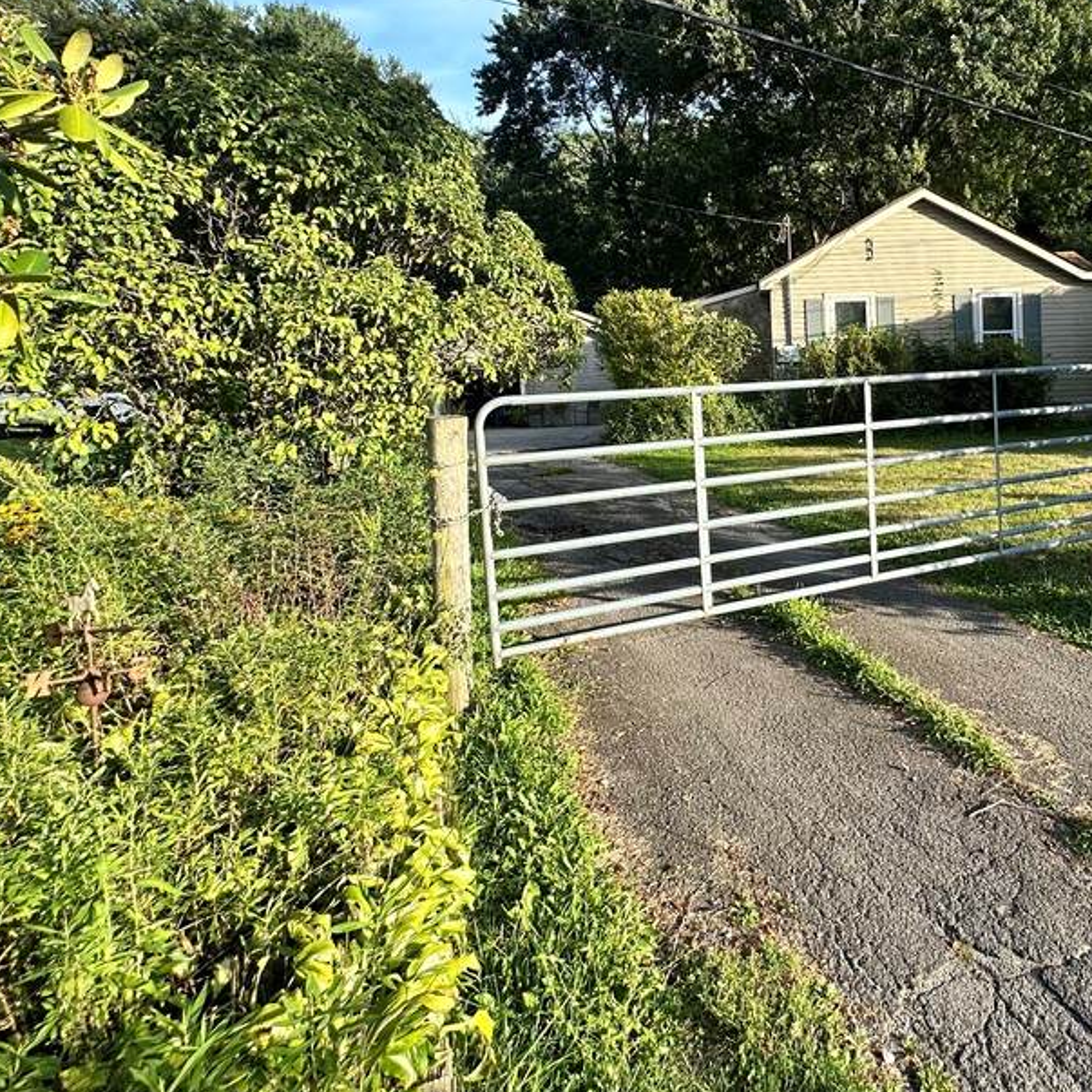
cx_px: 790
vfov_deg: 71.0
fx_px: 749
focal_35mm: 21
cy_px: 409
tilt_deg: -2.8
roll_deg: +2.3
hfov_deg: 68.5
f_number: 2.2
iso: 40
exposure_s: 1/442
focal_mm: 2.22
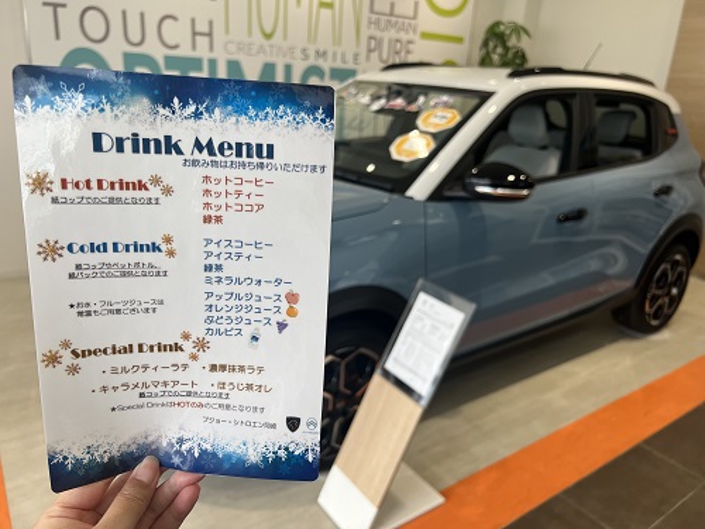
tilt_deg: -19.7
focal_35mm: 26
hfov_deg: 67.3
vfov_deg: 53.1
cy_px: 264
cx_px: 352
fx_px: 530
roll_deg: -3.2
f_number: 1.5
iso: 50
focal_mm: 5.7
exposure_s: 1/353
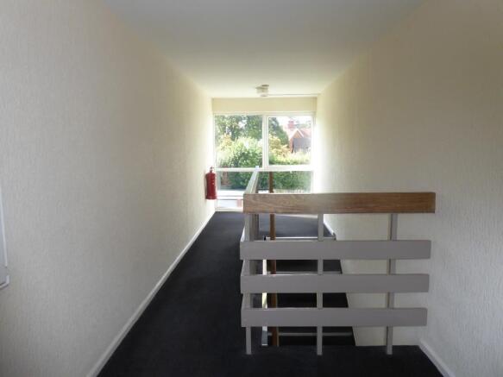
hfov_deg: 71.6
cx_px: 252
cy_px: 188
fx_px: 349
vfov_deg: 56.8
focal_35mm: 24
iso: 100
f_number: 3.3
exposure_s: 1/60
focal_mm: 4.3
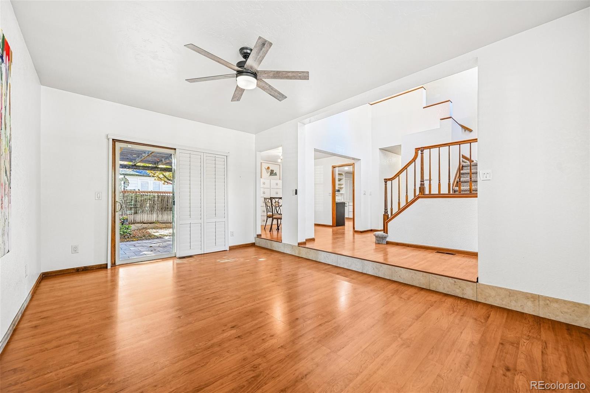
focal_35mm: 14
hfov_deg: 104.3
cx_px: 295
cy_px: 196
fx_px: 229
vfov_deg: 81.2
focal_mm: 14
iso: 320
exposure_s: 1/15
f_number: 8
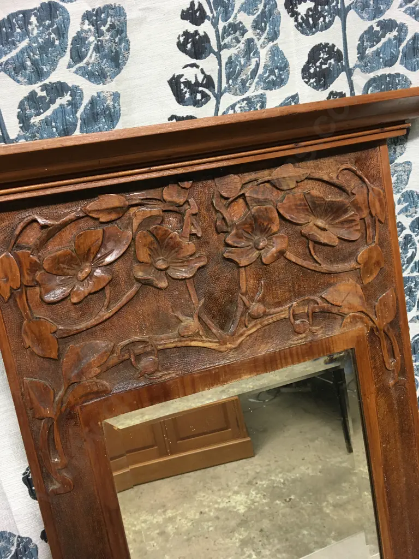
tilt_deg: -17.0
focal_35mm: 29
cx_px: 210
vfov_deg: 61.7
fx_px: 468
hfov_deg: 48.2
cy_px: 280
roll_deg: +9.4
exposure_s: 1/33
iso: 160
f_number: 2.2
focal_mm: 4.15
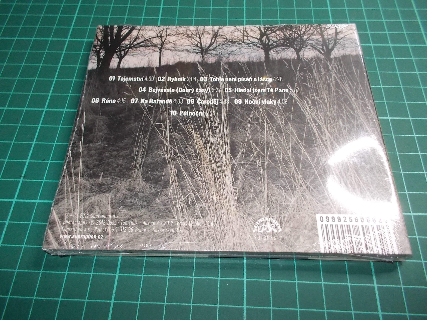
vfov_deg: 48.2
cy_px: 160
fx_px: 358
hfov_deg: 61.7
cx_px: 214
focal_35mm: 29
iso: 200
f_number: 3.3
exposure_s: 1/30
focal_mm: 4.1
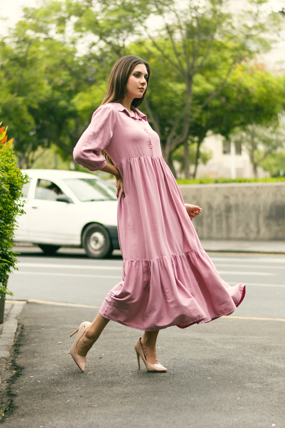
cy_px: 214
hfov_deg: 18.2
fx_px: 891
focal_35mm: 75
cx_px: 142
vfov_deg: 27.0
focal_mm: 50
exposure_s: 1/800
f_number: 1.8
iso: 100
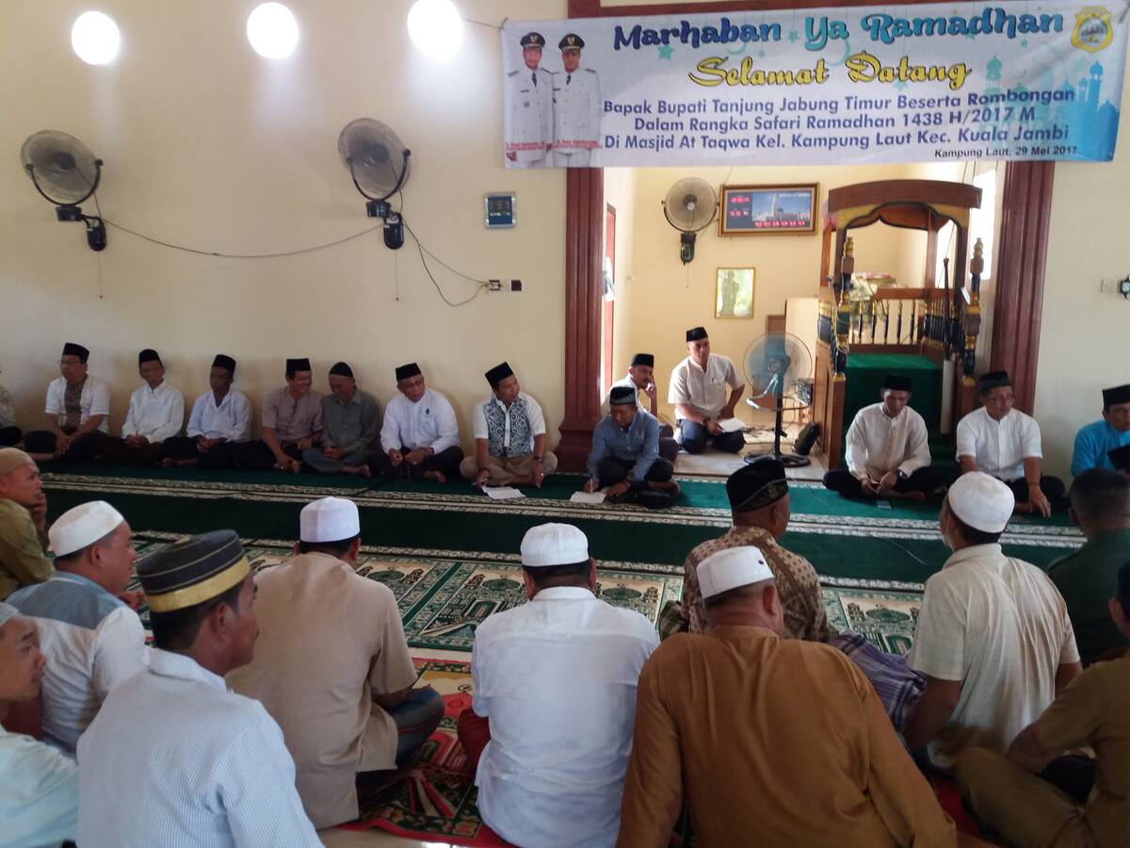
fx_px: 914
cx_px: 565
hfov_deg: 63.4
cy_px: 424
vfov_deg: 49.7
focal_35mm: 28
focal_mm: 3.7
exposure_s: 1/33
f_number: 1.9
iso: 100
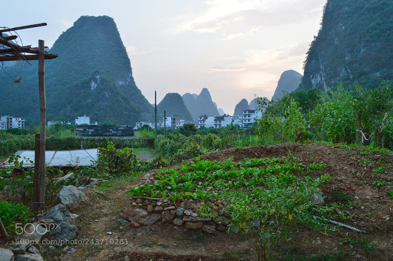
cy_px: 130
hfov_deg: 57.3
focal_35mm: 33
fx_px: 360
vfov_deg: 39.9
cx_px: 196
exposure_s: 1/60
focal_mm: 22
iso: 800
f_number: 6.3
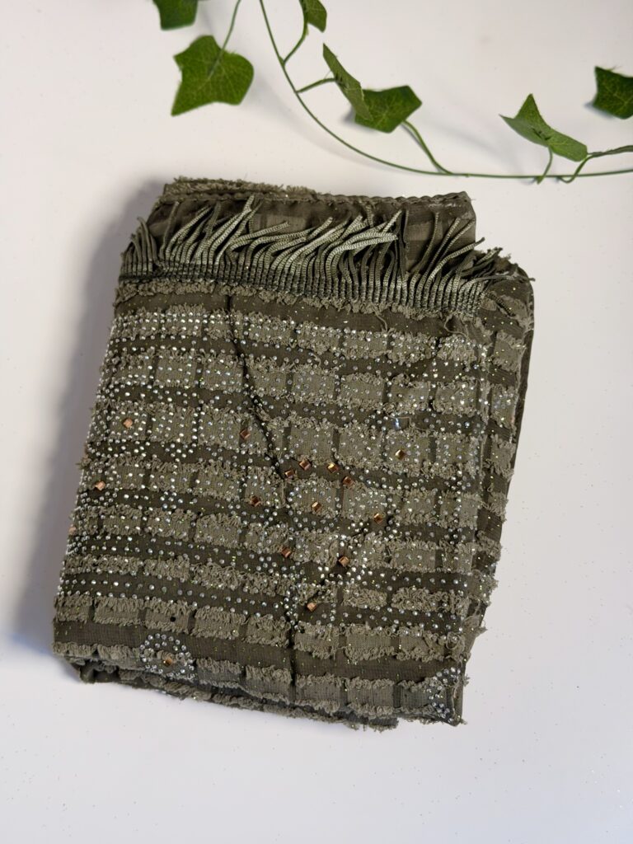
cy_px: 422
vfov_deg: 39.7
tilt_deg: -70.2
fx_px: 1170
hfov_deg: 30.3
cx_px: 316
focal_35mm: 48
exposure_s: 1/291
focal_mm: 6.76
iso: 64
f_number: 1.78
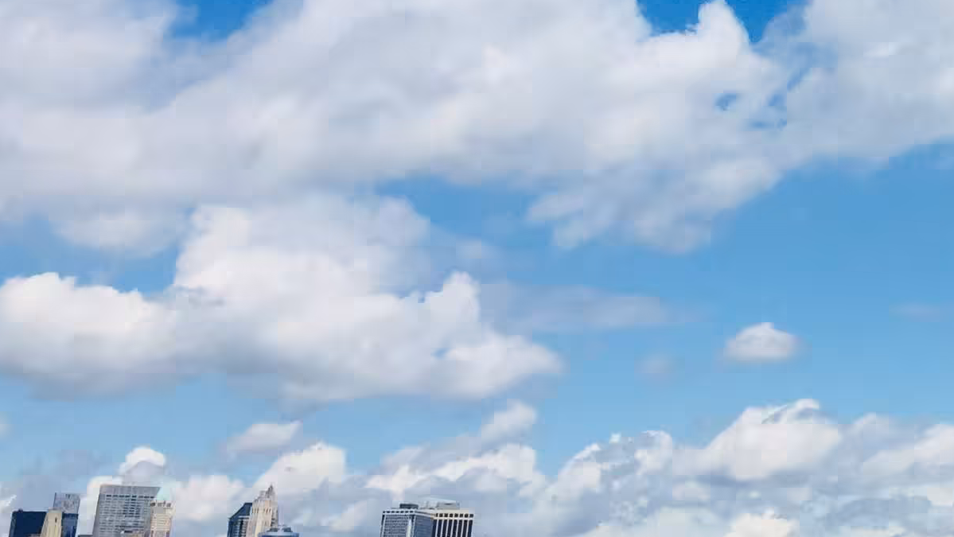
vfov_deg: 13.4
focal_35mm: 86
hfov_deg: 22.6
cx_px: 1169
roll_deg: -1.2
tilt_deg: +21.8
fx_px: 2176
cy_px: -232
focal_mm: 4.15
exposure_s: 1/4950
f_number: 2.2
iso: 32
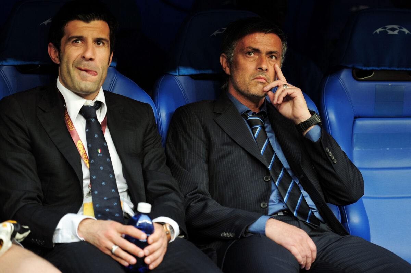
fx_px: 1597
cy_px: 136
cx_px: 206
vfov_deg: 9.8
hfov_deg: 14.7
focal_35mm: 140
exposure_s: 1/400
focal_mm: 140
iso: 800
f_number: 2.8
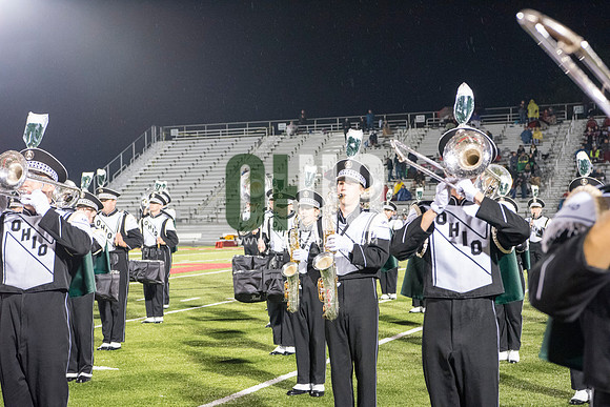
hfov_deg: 28.8
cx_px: 305
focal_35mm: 70
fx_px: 1186
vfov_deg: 19.5
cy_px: 204
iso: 5000
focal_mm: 70
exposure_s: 1/125
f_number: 5.6
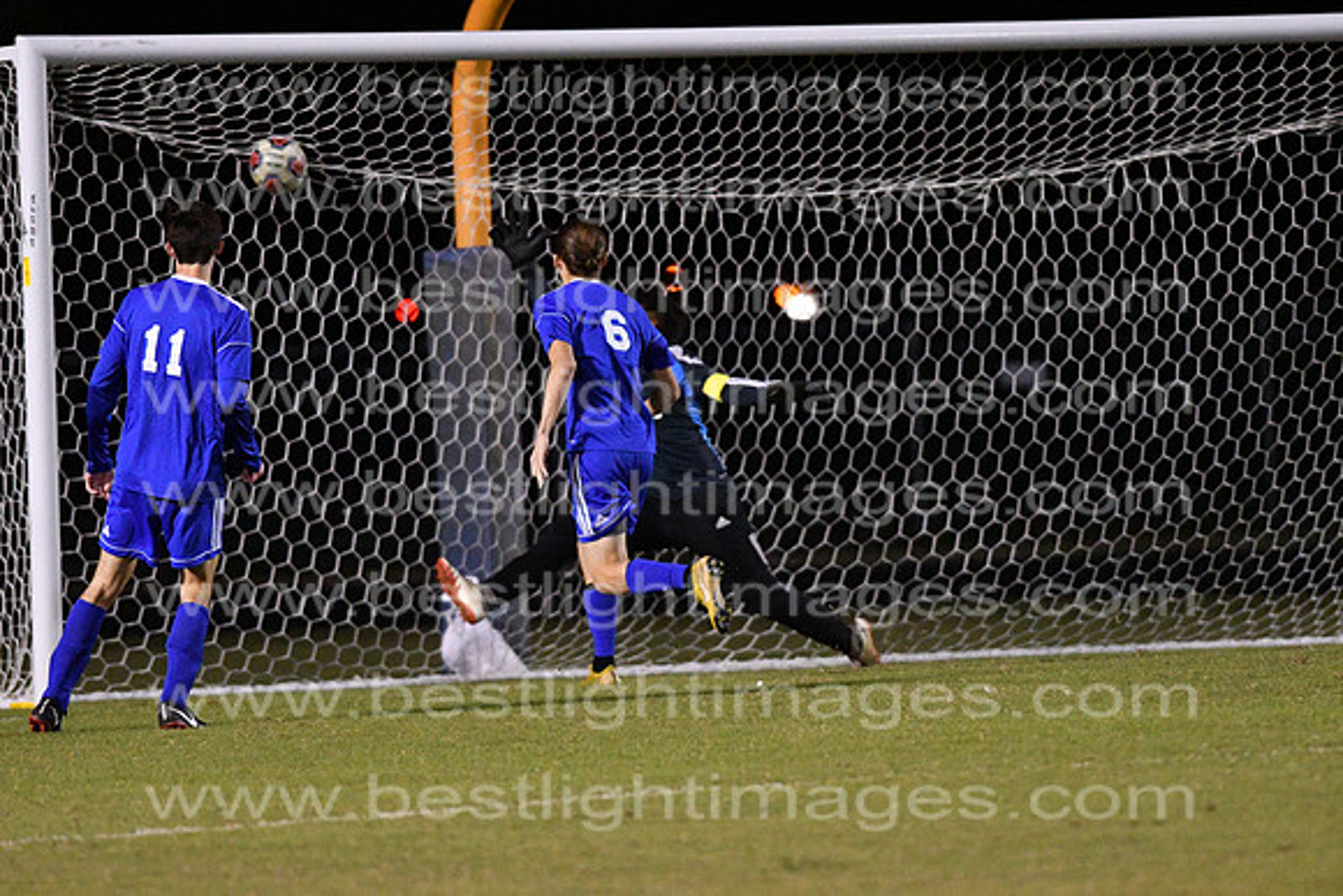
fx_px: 16791
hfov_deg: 4.6
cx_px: 672
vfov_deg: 3.1
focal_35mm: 450
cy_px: 448
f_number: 3.2
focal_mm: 300
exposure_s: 1/800
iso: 10000
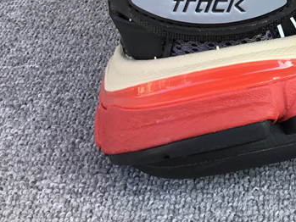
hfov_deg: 22.3
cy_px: -47
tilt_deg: -25.2
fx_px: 684
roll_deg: -1.7
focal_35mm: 80
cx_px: 366
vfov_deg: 17.5
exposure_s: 1/113
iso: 25
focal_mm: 3.3
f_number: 2.4
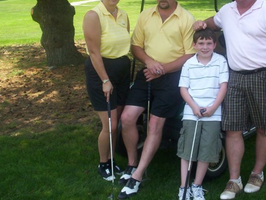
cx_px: 178
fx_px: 408
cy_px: 73
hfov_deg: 35.7
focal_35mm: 53
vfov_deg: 27.5
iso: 100
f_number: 4.5
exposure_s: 1/218
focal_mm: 4.99
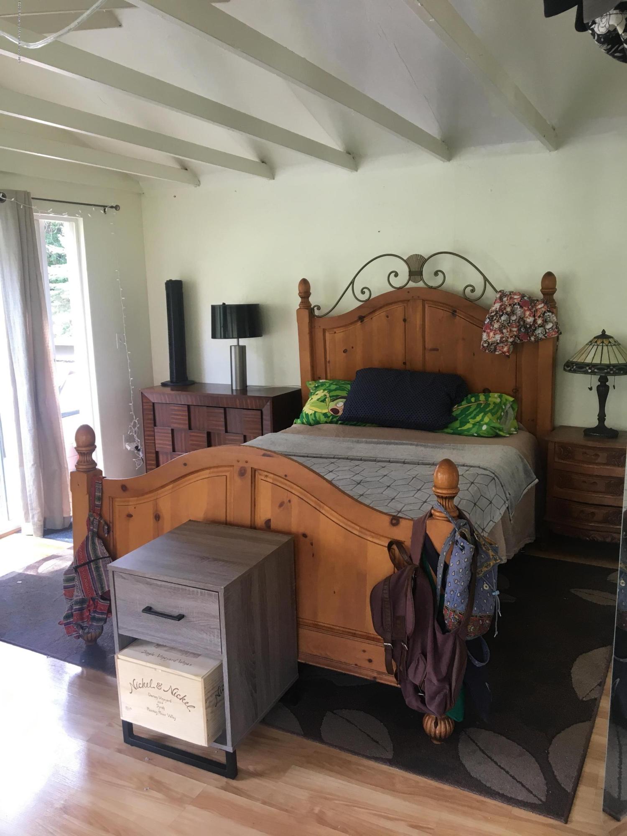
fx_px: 700
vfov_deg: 61.7
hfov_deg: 48.2
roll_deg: +0.6
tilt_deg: -11.8
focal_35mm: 29
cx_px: 314
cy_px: 418
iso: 50
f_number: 2.2
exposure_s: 1/30
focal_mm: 4.15
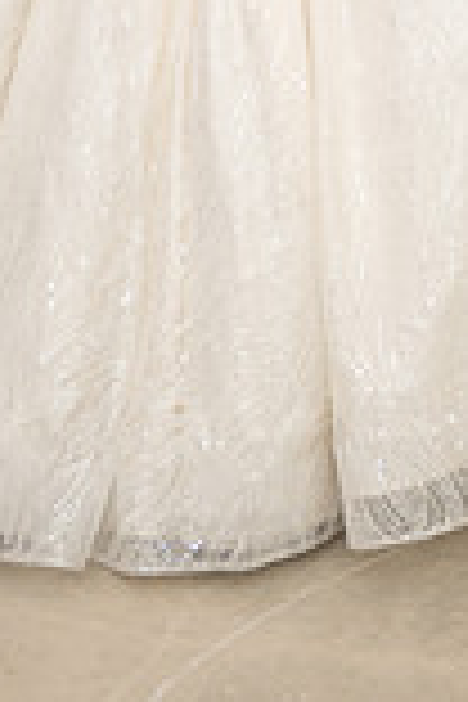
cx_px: 297
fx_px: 1969
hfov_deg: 13.5
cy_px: -256
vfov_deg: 18.5
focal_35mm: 101
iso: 800
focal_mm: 35
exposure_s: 1/125
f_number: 2.8
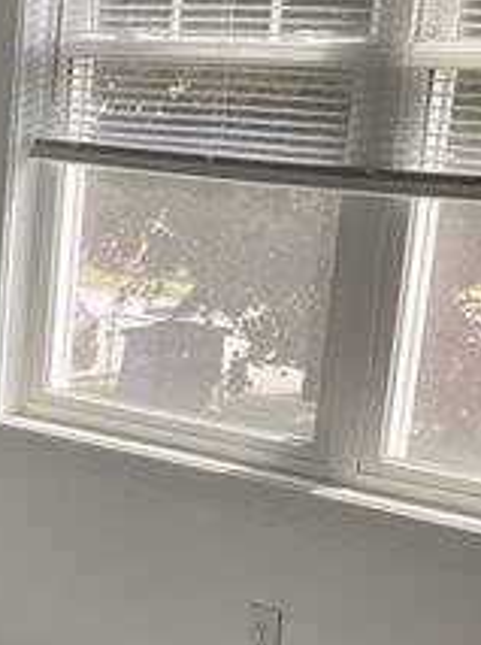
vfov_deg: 16.9
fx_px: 2081
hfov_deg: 12.4
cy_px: 769
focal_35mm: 112
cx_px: -287
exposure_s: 1/120
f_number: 2.4
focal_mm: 3.3
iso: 50
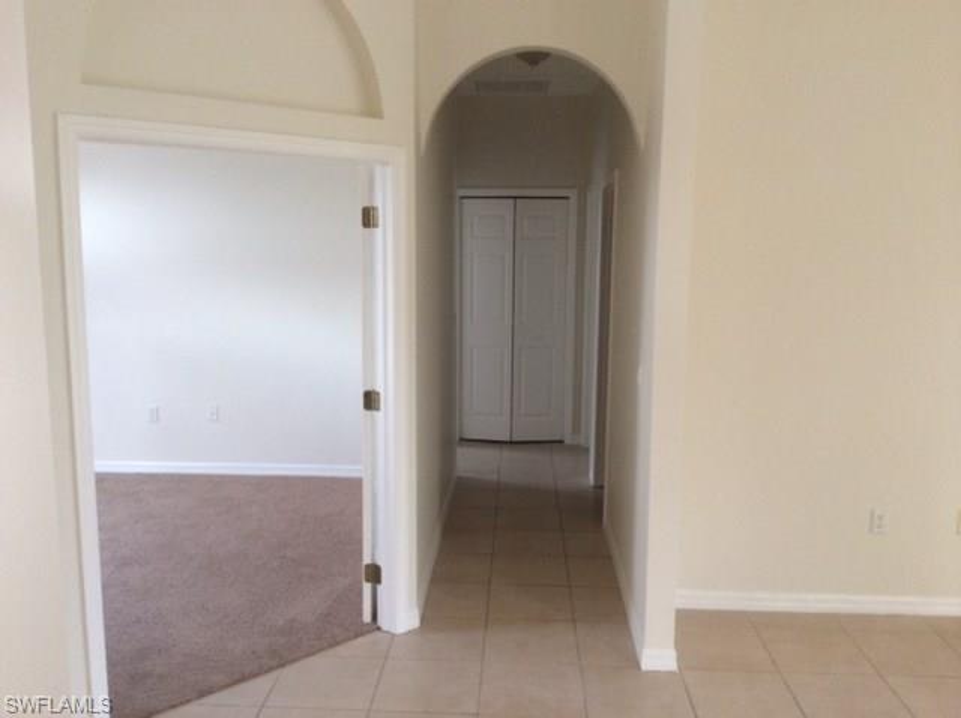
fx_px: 915
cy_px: 359
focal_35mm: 33
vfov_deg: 42.8
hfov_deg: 55.4
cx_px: 480
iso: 80
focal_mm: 3.3
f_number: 2.4
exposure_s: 1/24
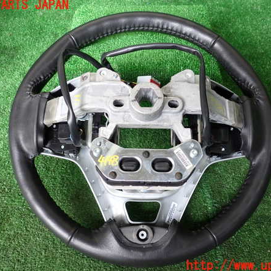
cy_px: 136
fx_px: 319
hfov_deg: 46.0
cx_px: 141
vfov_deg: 46.0
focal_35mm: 36
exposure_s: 1/80
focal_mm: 5.4
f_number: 2.3
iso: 200
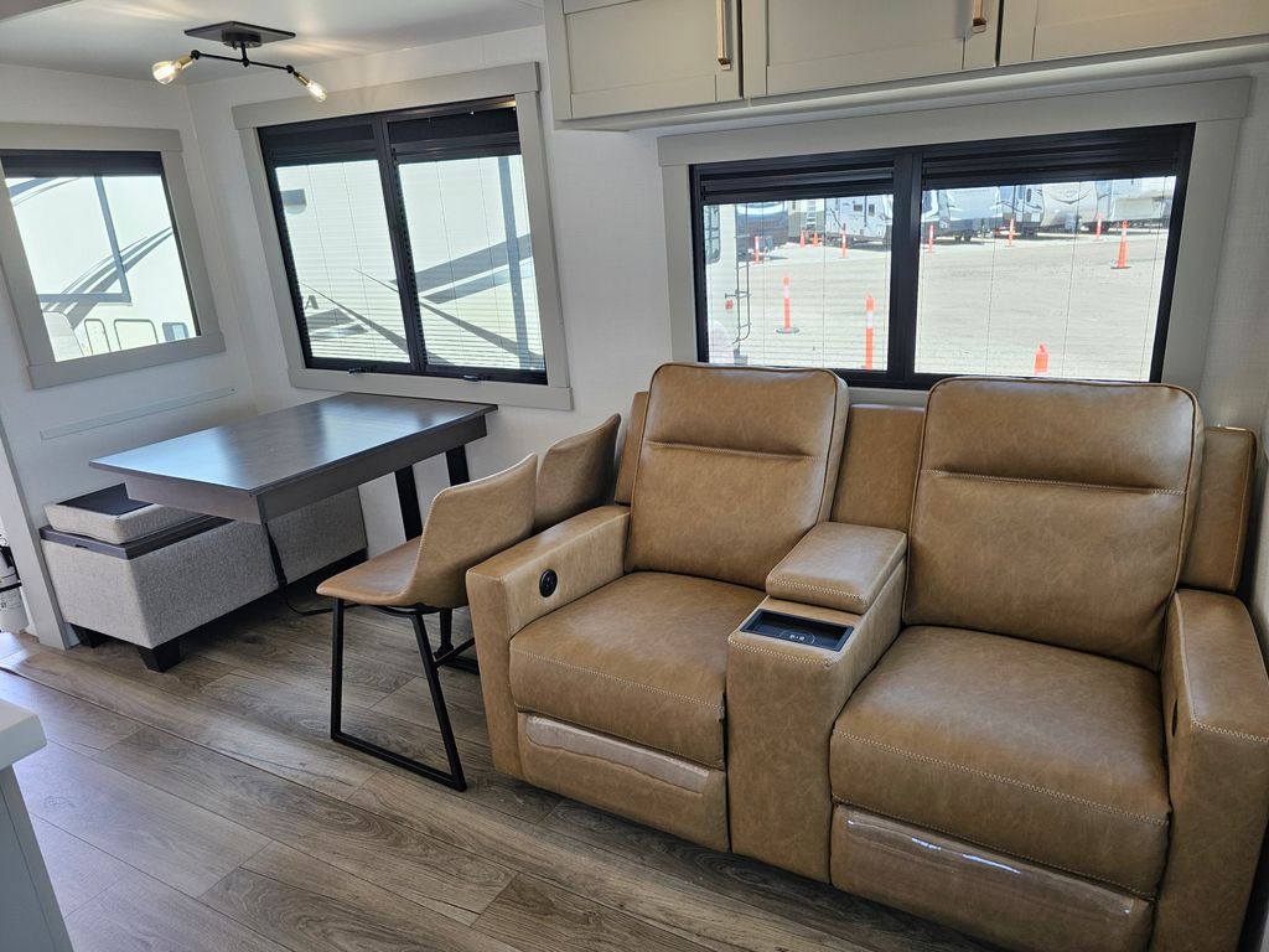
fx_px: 843
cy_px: 476
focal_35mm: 23
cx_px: 634
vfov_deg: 58.9
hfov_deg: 73.9
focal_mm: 6.3
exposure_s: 1/120
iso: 100
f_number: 1.7
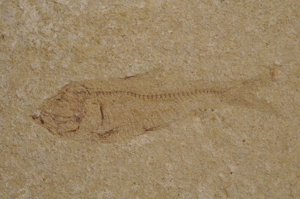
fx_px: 749
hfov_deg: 22.6
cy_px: 100
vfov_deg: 15.2
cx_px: 150
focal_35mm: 90
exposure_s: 1/25
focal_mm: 60
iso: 200
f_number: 32
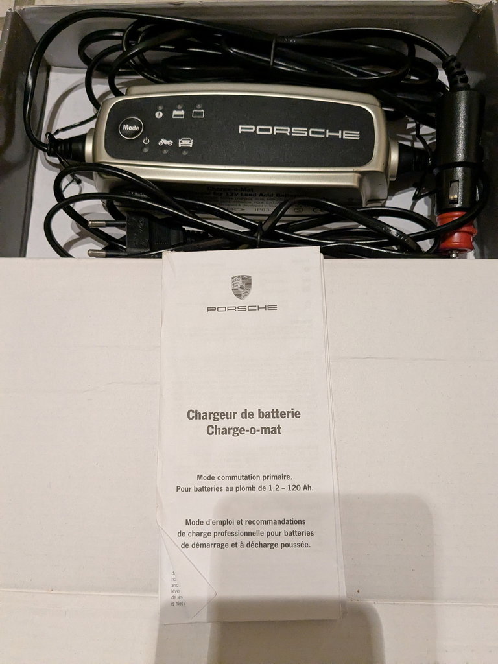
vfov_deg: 65.3
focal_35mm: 27
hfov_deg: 51.4
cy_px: 332
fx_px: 518
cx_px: 249
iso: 1406
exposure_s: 1/99.9
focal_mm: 4.38
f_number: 1.73
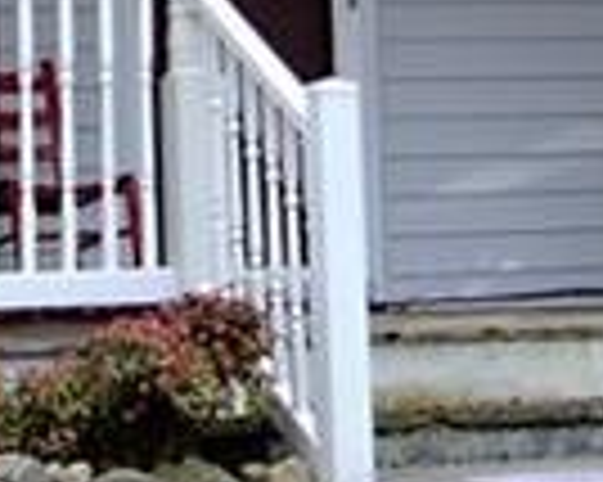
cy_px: -313
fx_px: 3649
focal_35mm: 205
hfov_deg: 9.4
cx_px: 148
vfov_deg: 7.4
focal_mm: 19
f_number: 4.5
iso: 100
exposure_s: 1/80
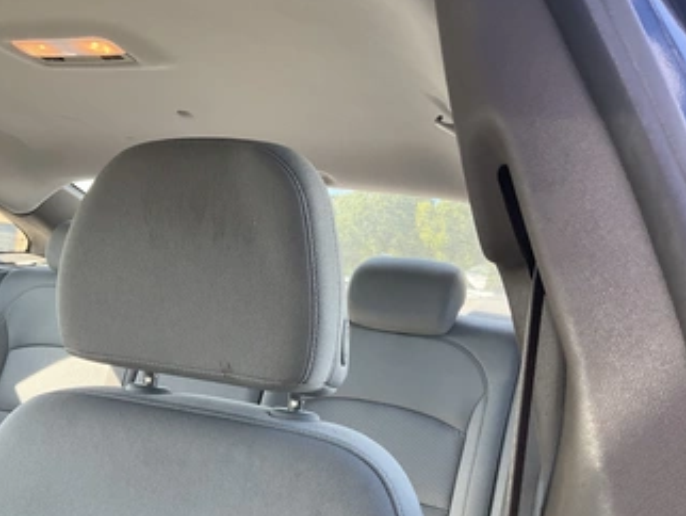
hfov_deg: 50.9
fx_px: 714
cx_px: 266
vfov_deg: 39.6
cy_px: 296
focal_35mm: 36
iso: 32
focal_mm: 3
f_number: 1.8
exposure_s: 1/155
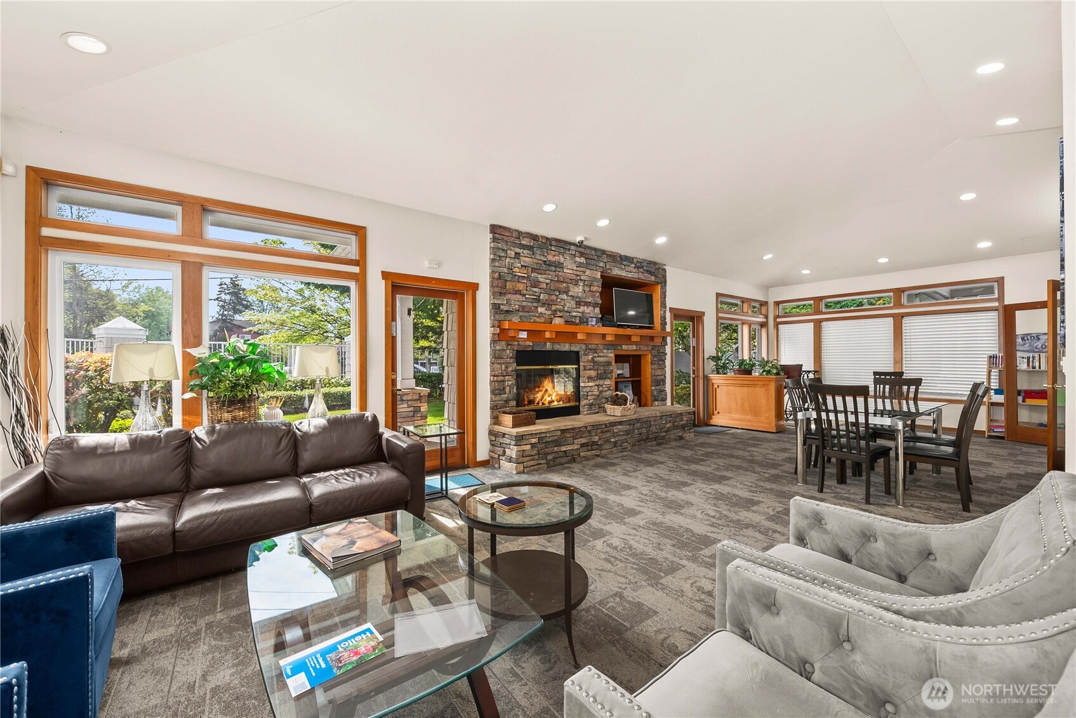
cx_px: 538
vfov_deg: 85.5
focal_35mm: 13
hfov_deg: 108.3
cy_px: 359
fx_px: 389
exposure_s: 1/10
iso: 1000
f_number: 7.1
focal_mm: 13
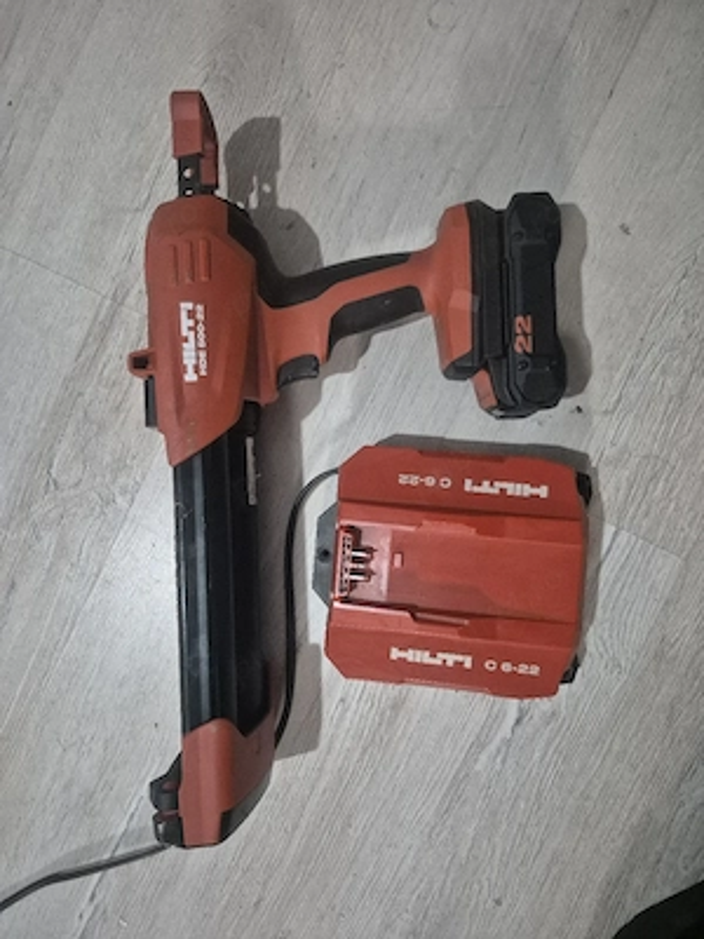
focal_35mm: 23
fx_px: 624
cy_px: 470
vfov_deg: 73.9
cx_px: 352
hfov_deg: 58.9
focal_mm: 5.4
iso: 2000
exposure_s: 1/100
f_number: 1.8
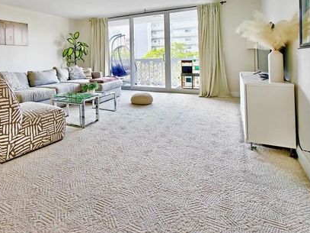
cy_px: 60
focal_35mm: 22
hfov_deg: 74.7
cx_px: 110
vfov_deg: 58.1
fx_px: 197
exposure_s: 1/40
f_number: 2.2
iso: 160
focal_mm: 2.62
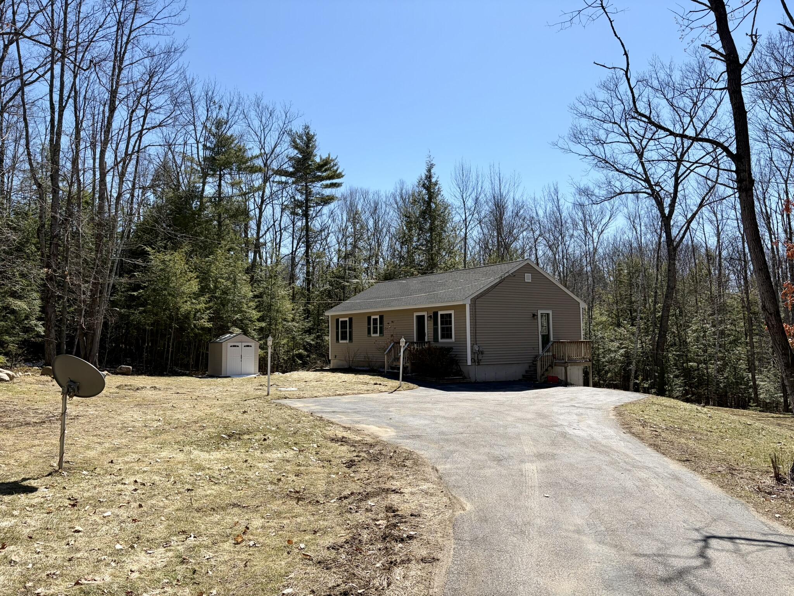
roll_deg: +0.9
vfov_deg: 53.1
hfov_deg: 67.3
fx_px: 596
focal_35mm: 26
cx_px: 397
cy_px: 298
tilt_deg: +4.7
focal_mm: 5.96
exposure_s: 1/3448
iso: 50
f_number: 1.6
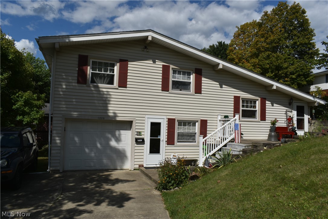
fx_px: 246
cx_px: 164
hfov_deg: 67.4
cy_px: 110
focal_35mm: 27
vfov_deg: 47.9
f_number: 16
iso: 100
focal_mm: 18
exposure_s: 1/200
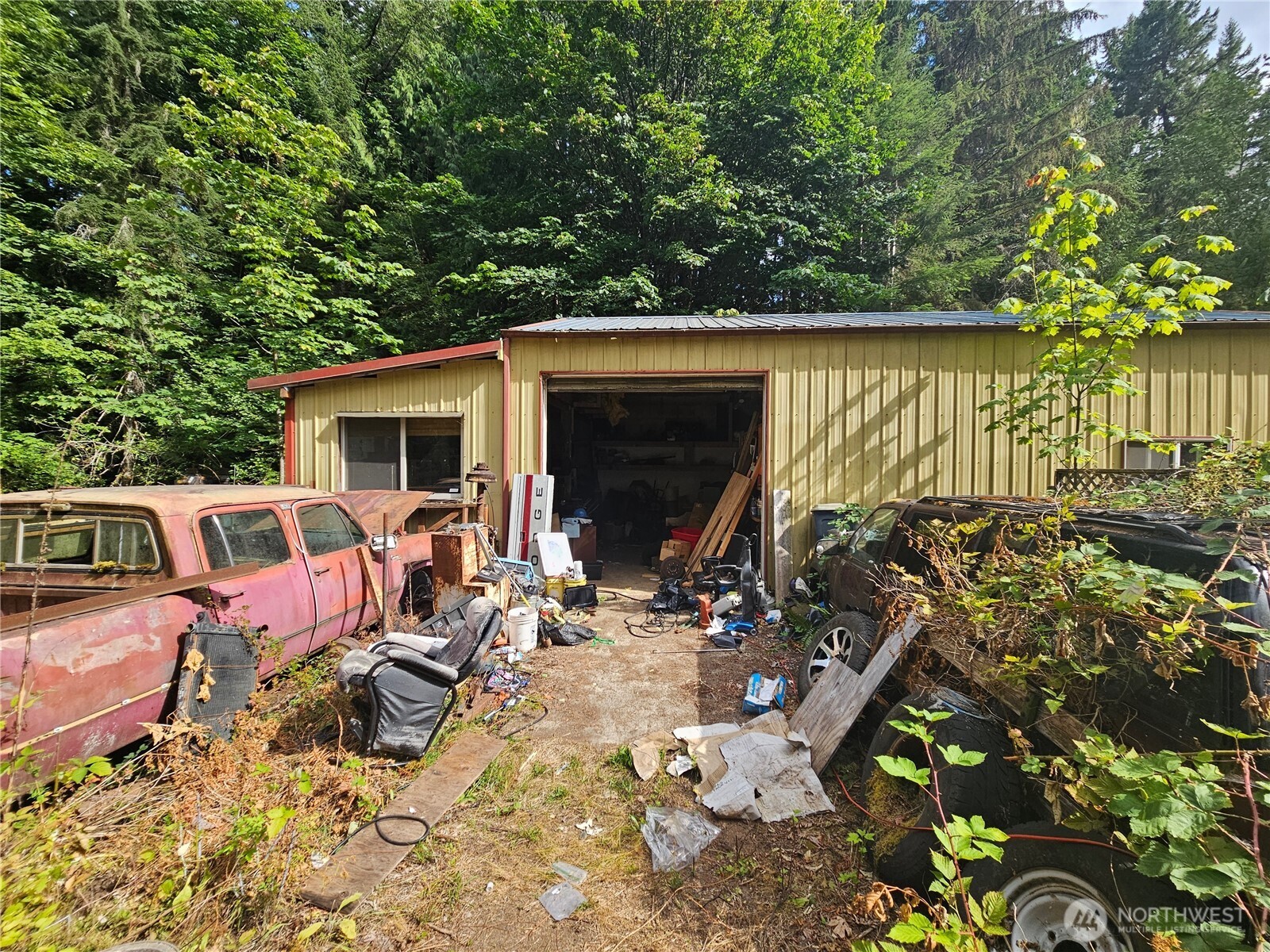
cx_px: 635
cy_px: 476
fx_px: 477
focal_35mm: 13
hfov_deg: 106.2
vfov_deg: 89.9
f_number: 2.2
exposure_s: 1/827
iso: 64
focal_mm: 2.2
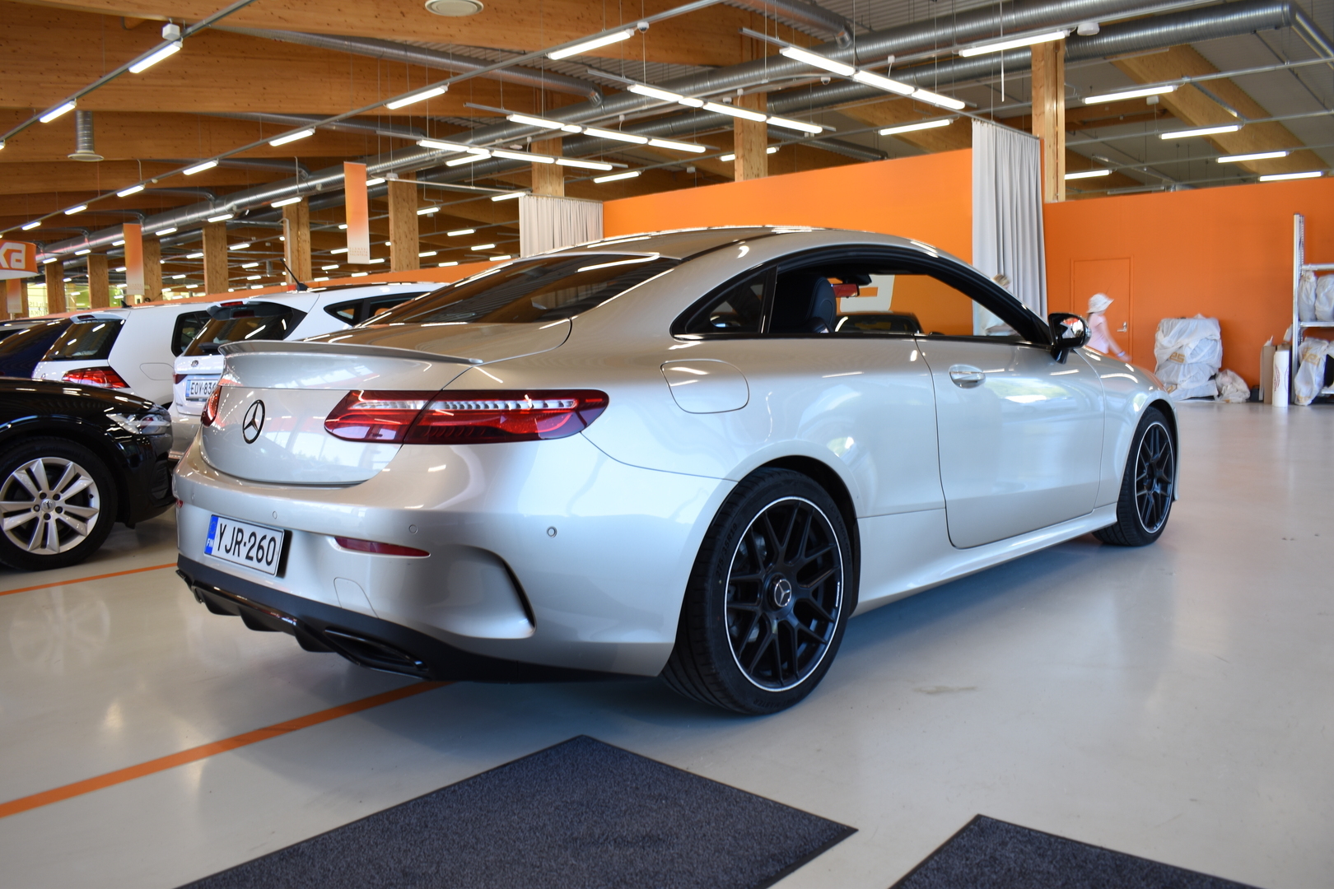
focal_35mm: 27
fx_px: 1000
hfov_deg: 67.4
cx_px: 667
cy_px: 444
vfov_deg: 47.9
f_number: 5.6
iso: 100
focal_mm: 18
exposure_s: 1/20
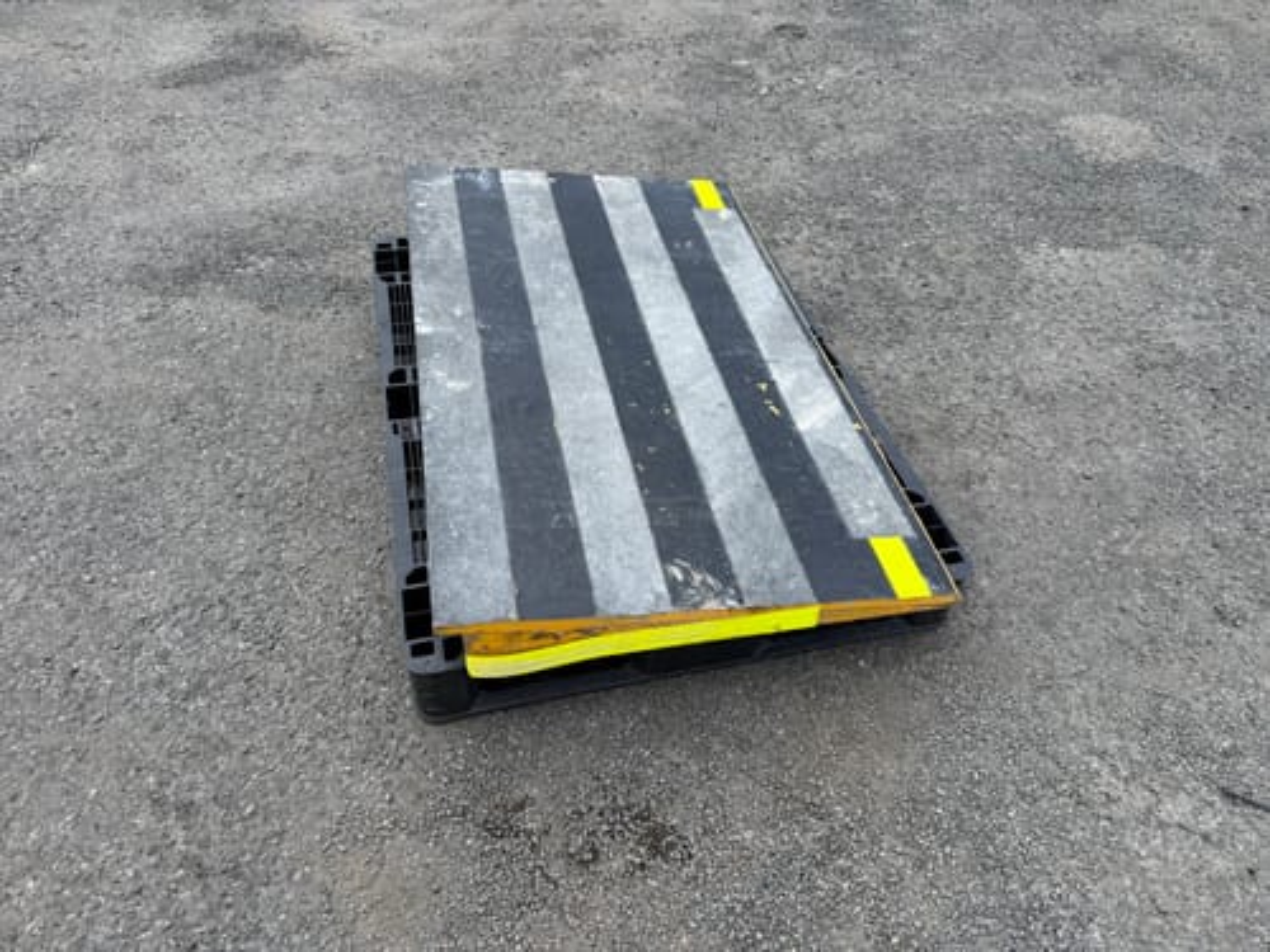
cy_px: 476
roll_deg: +2.5
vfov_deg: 56.8
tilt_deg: -42.0
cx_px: 635
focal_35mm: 24
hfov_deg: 71.6
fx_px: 881
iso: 80
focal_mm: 6.76
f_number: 1.78
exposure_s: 1/2801
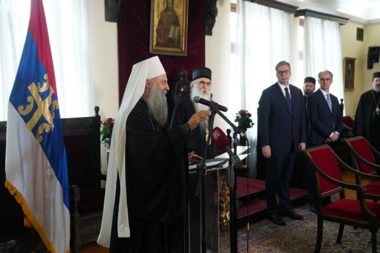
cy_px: 126
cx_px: 190
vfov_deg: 31.9
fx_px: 443
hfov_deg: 46.4
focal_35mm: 42
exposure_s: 1/250
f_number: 4
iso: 4000
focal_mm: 42
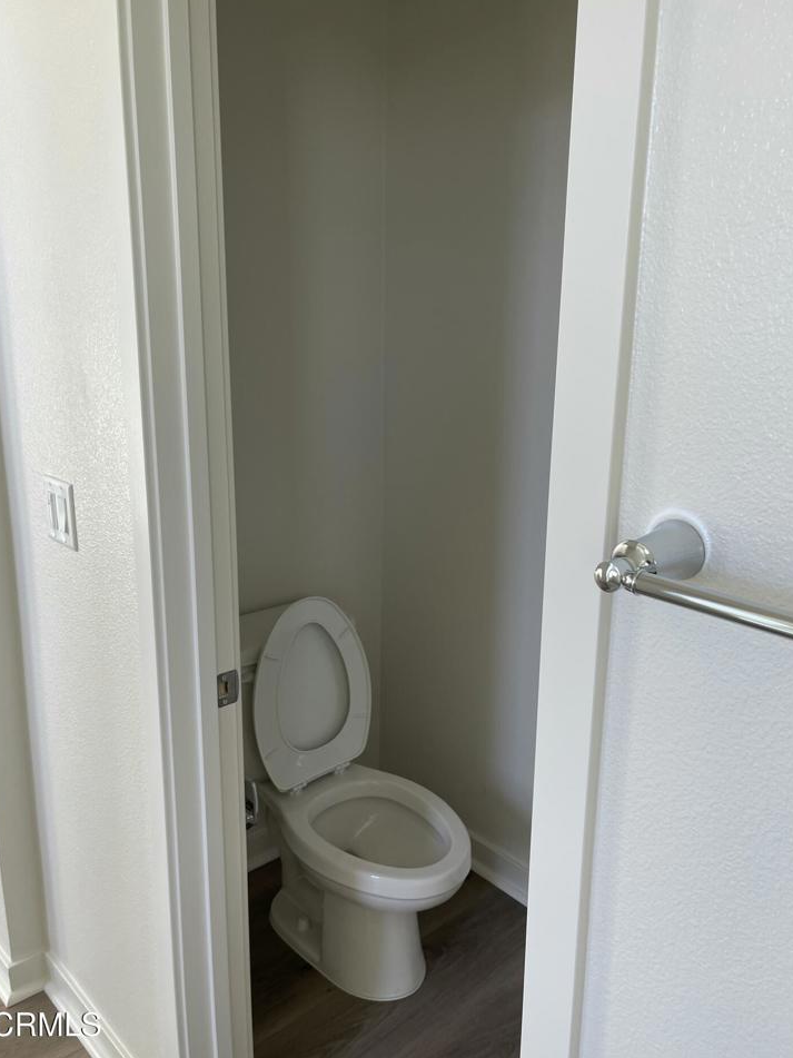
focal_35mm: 28
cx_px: 415
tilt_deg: -13.0
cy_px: 507
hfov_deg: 49.7
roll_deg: -0.6
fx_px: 855
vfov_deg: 63.4
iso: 50
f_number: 1.6
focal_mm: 5.1
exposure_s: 1/120
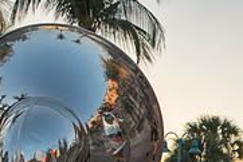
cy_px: 248
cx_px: 299
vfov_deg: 16.1
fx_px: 520
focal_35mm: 77
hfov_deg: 23.7
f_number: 3.5
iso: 250
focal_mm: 24
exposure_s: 1/800
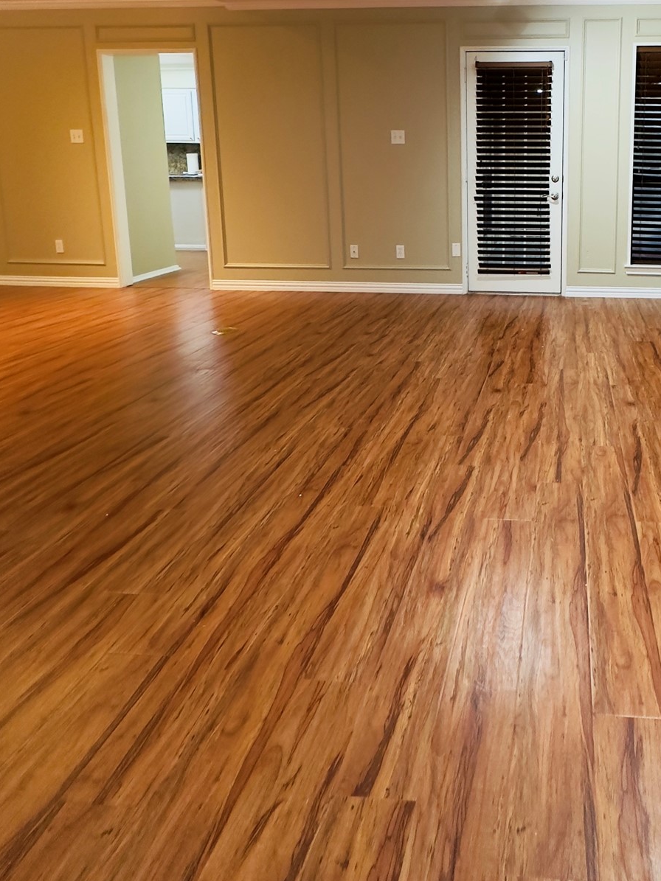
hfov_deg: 53.1
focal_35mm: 24
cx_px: 528
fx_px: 611
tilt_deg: -8.8
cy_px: 246
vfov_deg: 68.1
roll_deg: -1.6
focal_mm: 2.22
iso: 320
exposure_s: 1/60
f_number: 2.2
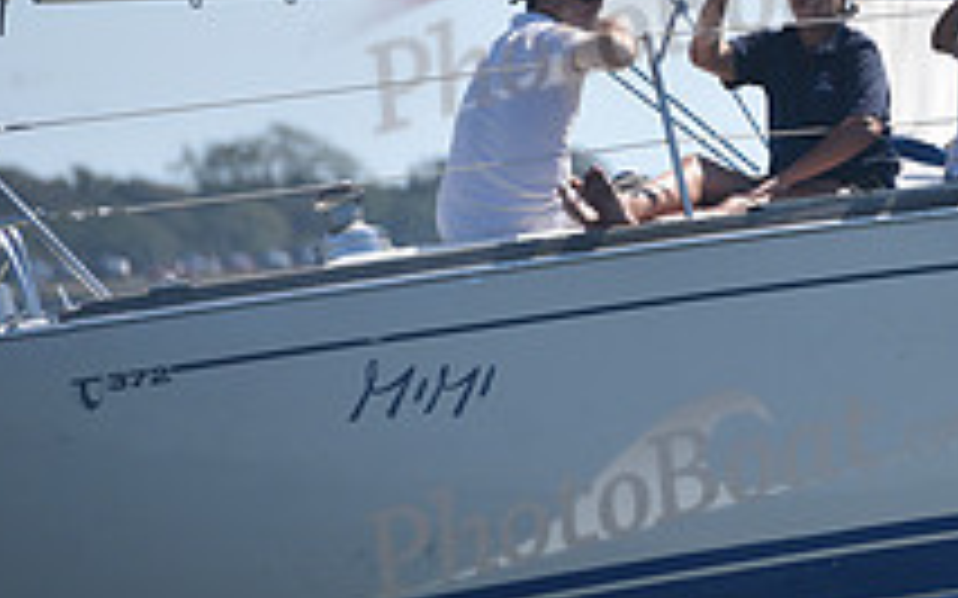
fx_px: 14513
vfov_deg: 2.4
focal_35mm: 556
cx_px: 1237
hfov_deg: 3.8
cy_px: 187
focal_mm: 200
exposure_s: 1/1250
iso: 250
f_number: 5
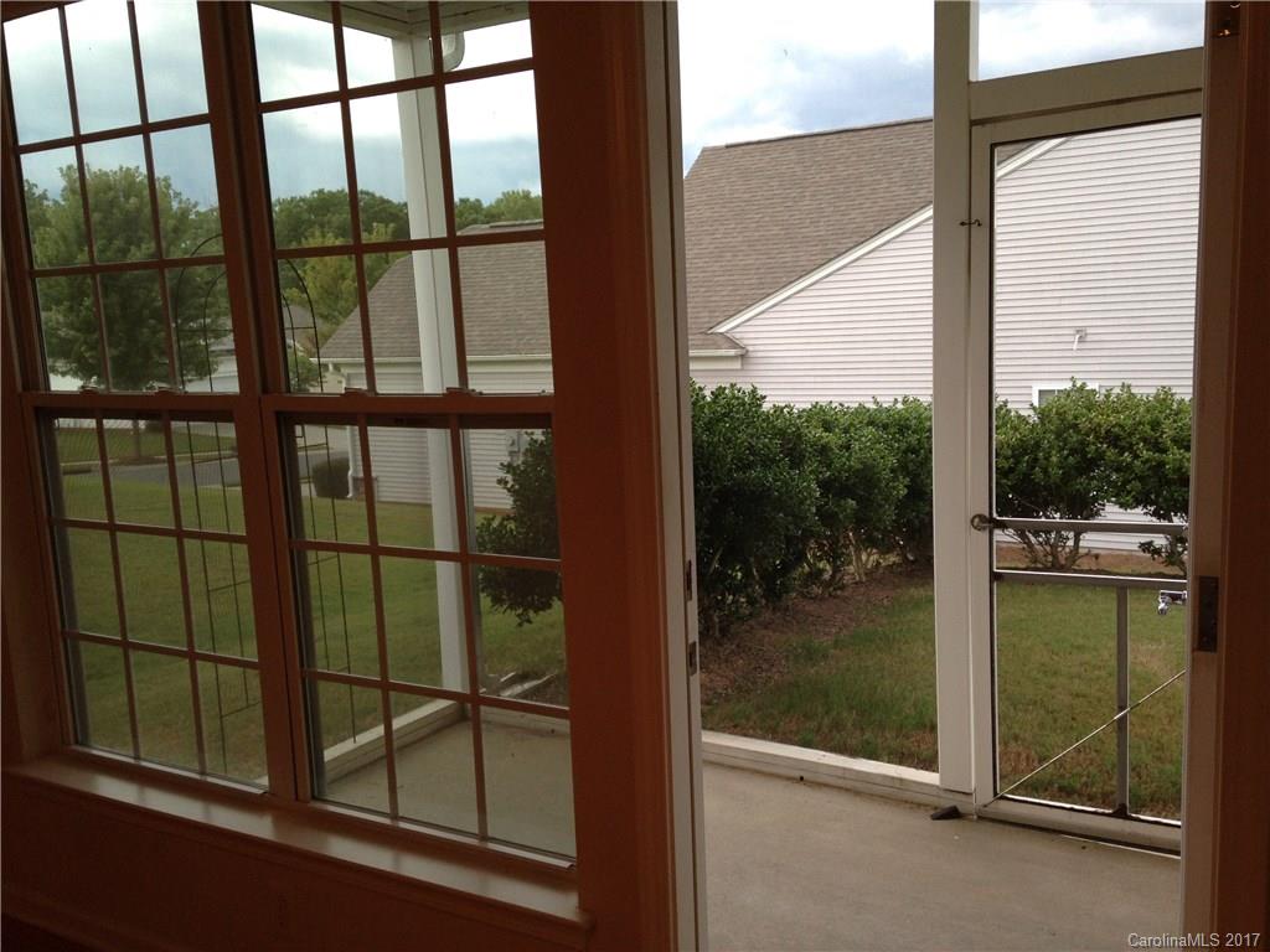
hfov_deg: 55.4
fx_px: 1211
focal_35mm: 33
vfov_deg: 42.9
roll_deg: +3.8
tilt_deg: -8.4
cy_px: 476
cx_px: 635
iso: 80
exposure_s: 1/120
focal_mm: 4.12
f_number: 2.4
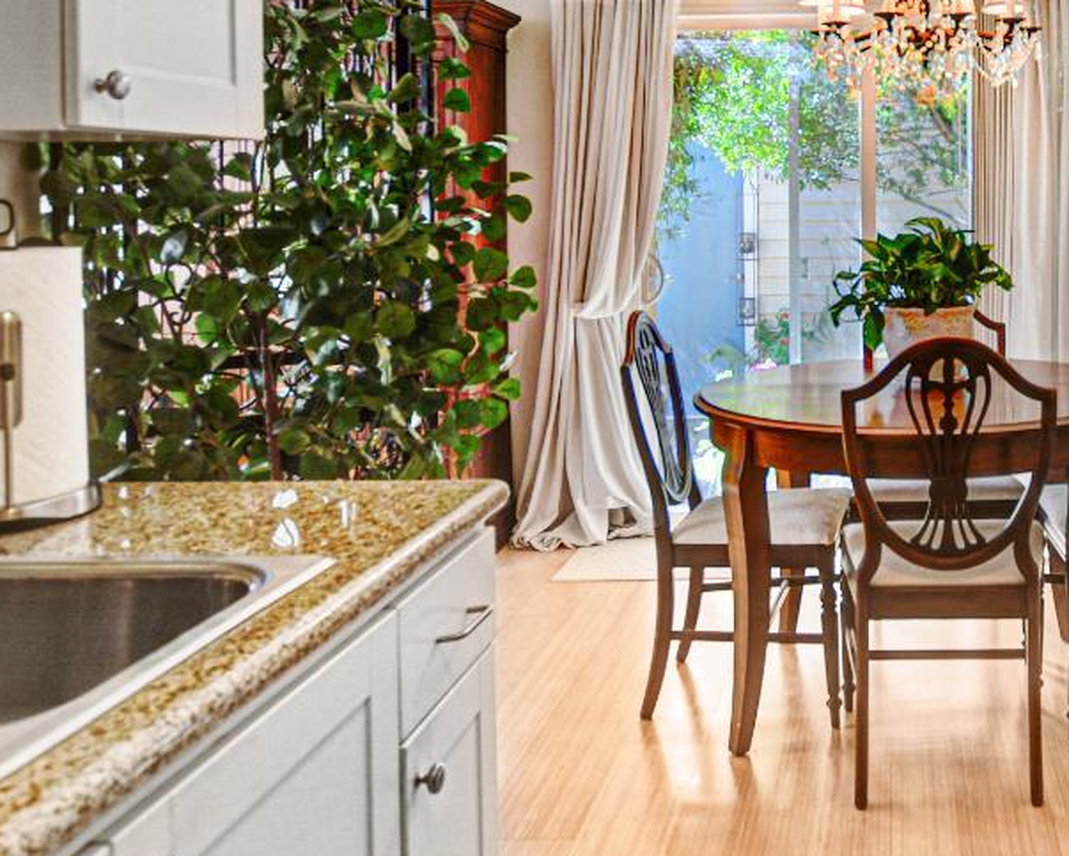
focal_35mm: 35
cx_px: 915
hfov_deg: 47.5
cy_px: 233
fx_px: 1108
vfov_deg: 41.2
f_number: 3.5
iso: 100
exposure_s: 1/50
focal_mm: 10
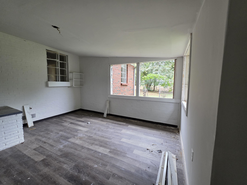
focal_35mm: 13
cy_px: 92
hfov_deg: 106.2
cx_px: 124
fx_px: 93
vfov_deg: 89.9
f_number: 1.9
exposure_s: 1/120
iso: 200
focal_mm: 2.2
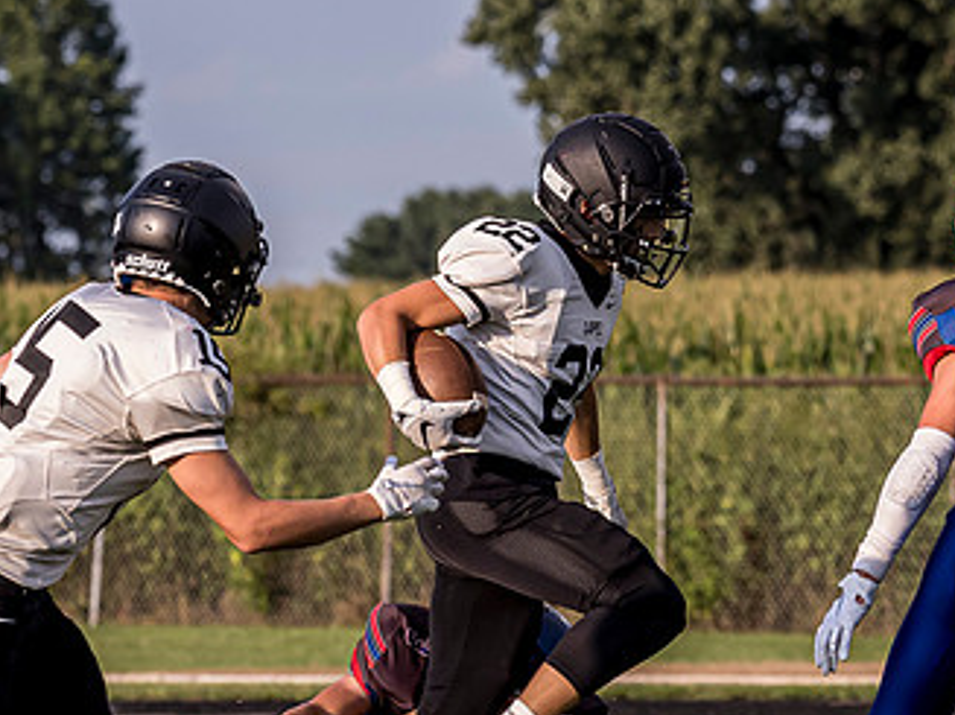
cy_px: 436
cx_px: 700
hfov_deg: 2.8
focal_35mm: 698
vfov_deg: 2.1
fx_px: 19250
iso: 320
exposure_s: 1/1250
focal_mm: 142
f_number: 4.5
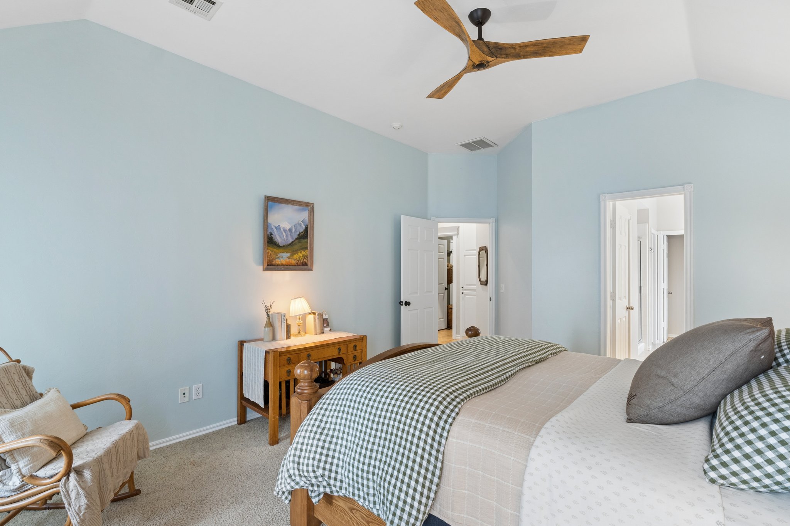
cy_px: 263
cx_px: 395
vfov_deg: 70.6
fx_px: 372
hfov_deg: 93.5
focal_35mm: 17
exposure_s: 1/10
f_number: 8
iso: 250
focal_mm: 11.3
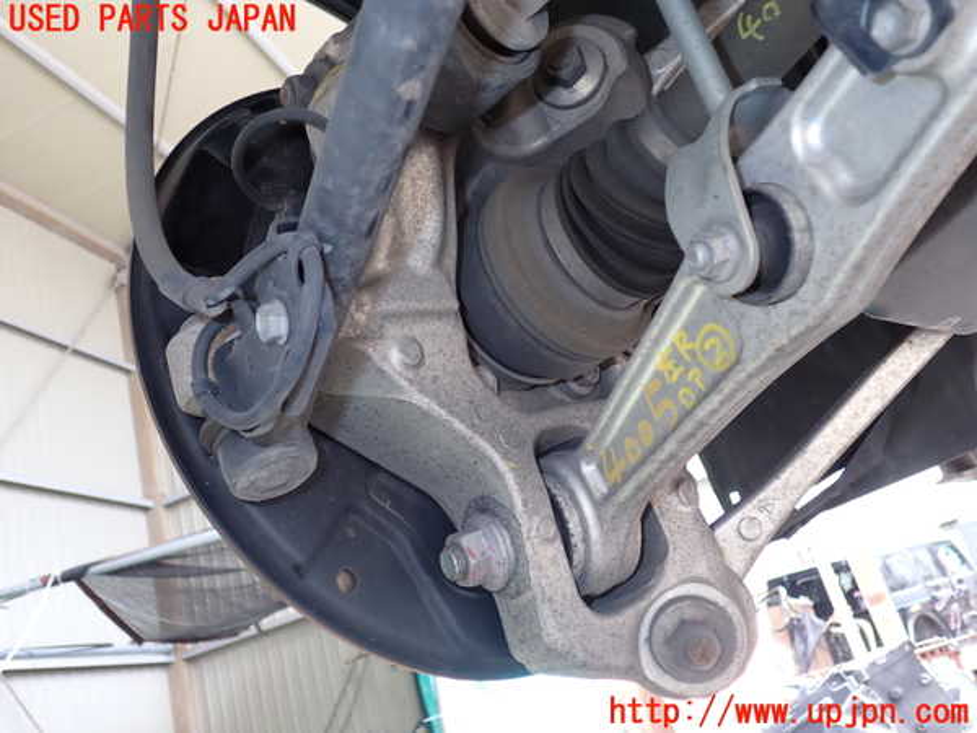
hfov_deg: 60.0
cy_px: 366
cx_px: 488
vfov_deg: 46.8
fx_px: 847
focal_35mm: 30
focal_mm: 5.4
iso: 100
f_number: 2.3
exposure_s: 1/80
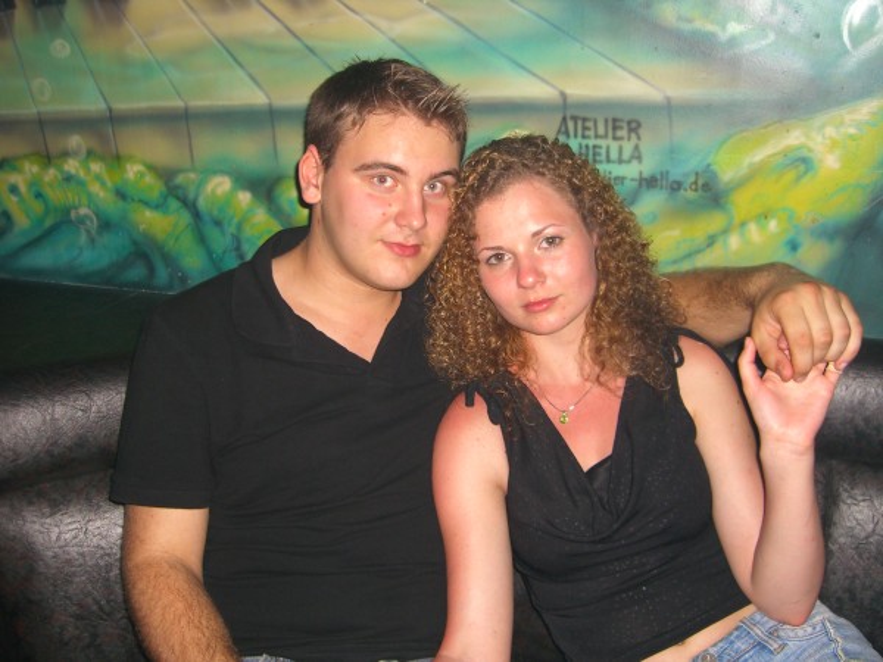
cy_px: 331
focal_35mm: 38
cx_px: 442
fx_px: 969
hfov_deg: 49.0
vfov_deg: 37.7
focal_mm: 7.9
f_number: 2.8
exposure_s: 1/60
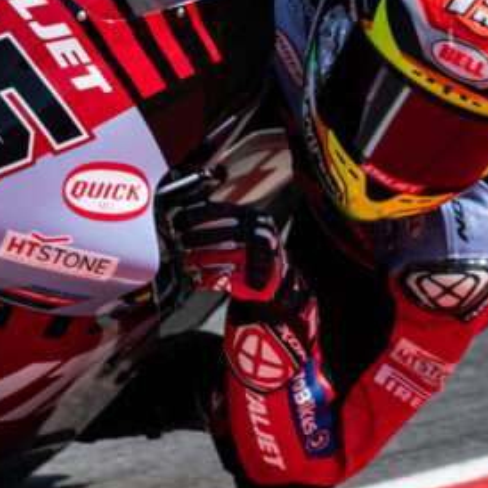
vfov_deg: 1.2
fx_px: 23159
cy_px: 374
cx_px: -269
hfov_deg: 1.2
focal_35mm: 1452
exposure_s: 1/2000
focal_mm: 400
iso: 250
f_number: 5.6
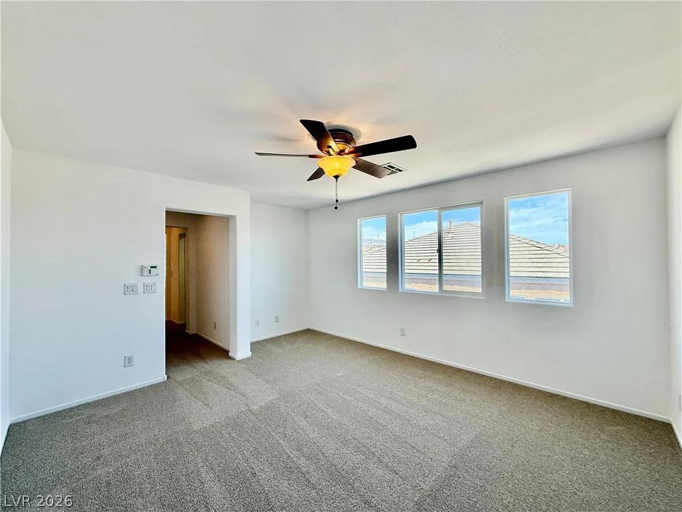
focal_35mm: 14
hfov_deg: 102.1
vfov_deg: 85.7
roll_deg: +0.3
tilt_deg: +1.1
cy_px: 256
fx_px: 276
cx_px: 341
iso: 64
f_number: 2.2
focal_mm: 2.22
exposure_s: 1/217
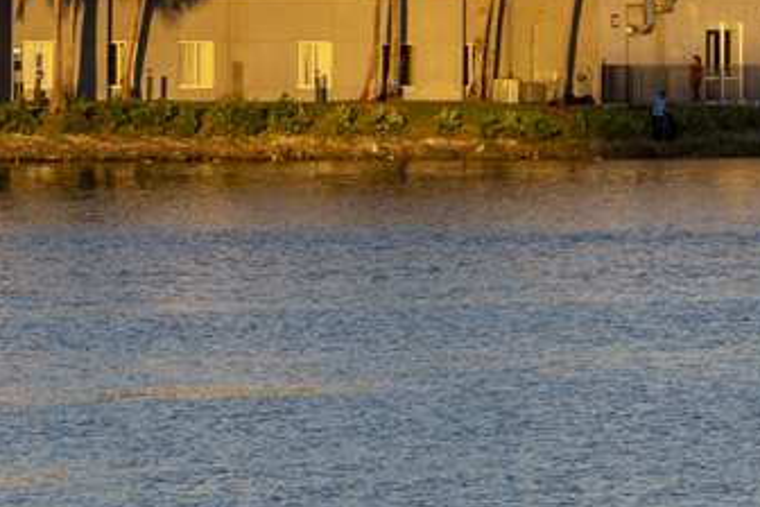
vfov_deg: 3.1
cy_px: -346
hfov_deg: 4.6
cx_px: 606
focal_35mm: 447
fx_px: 9436
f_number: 16
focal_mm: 100
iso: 200
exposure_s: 1/125
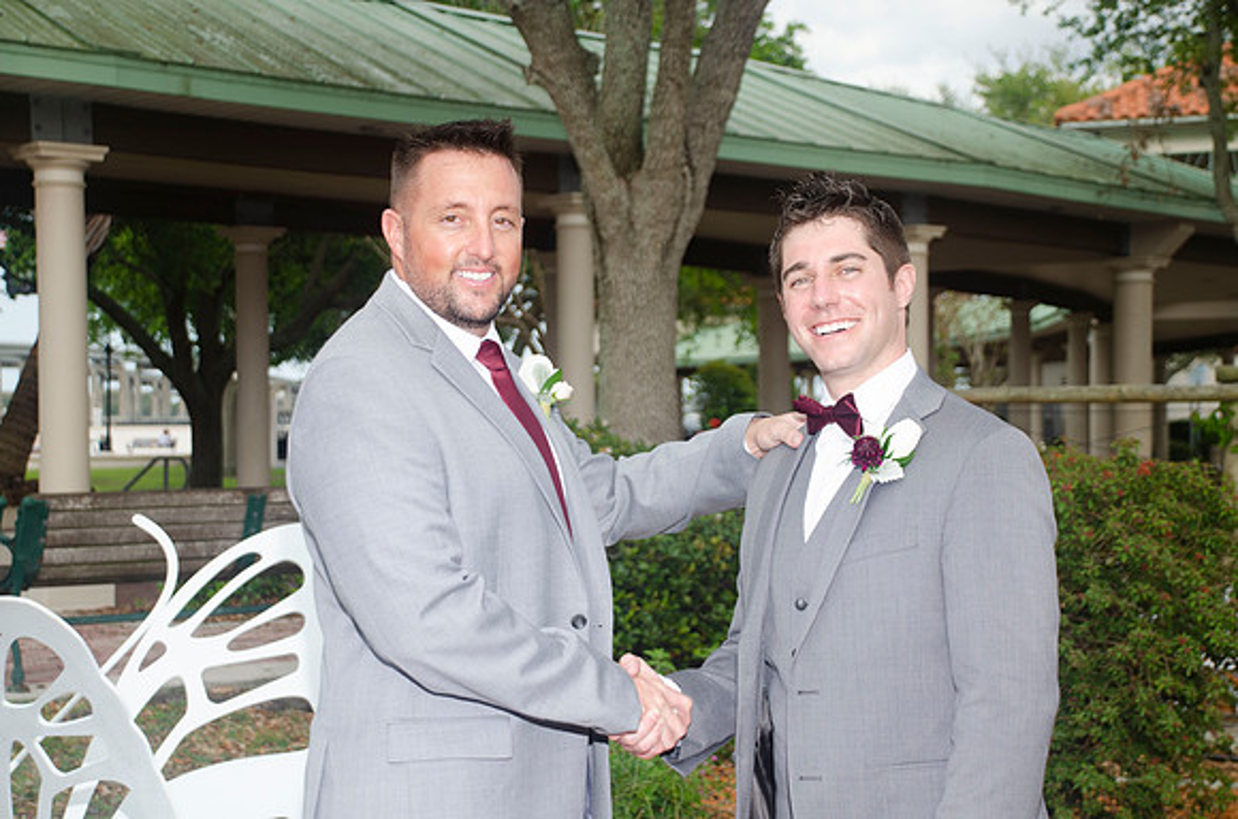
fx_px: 2471
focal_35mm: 72
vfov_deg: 18.8
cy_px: 410
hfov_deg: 28.1
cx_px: 619
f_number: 5.6
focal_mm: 48
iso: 100
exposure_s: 1/250
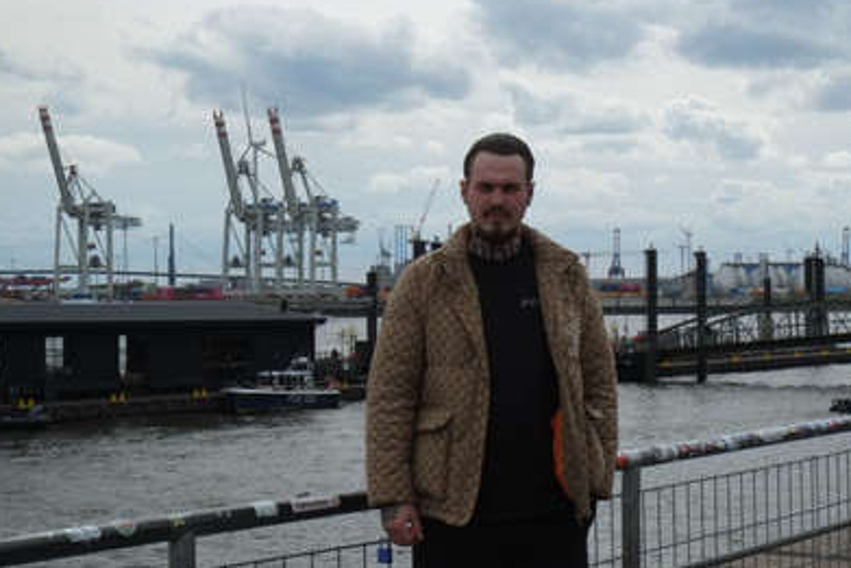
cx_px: 520
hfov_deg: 29.1
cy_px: 349
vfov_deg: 19.7
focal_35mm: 69
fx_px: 1632
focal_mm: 35.8
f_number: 22
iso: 1600
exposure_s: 1/550
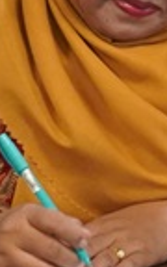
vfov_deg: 6.1
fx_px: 2469
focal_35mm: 339
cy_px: -148
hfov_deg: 3.5
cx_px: 846
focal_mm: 40
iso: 5000
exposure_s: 1/160
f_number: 5
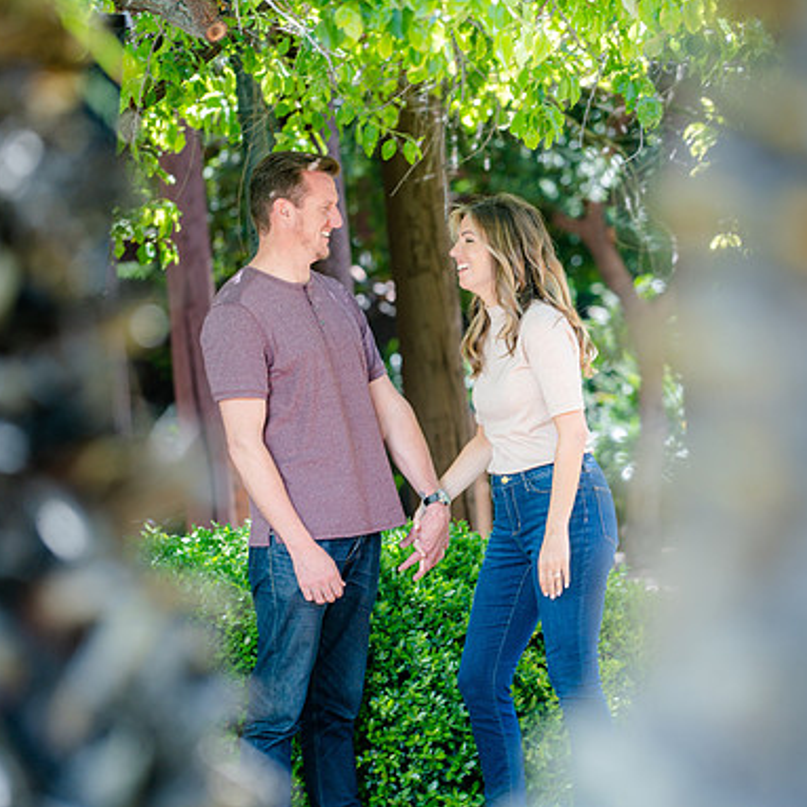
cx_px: 548
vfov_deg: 9.1
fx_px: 5090
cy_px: 404
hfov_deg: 9.1
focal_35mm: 193
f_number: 4
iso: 160
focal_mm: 150
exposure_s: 1/100
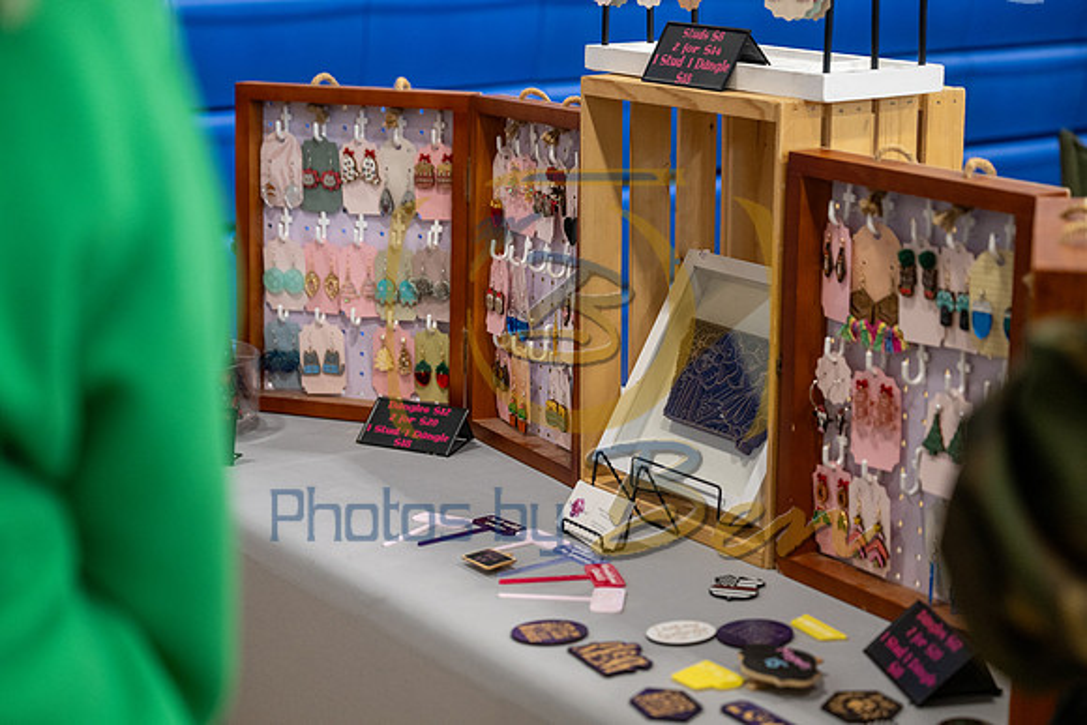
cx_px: 544
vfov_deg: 19.5
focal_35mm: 70
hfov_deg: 28.8
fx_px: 2114
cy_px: 362
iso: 1250
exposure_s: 1/125
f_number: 3.5
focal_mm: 70
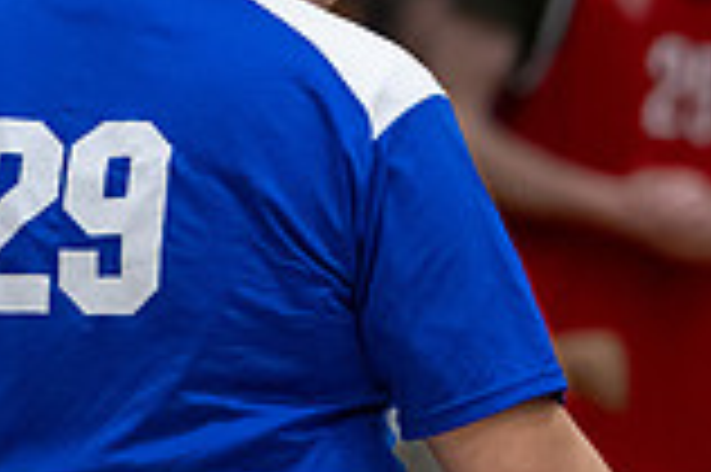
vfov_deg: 1.3
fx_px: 20341
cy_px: 333
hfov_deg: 2.0
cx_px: 1209
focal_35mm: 1031
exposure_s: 1/640
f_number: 2.8
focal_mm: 200
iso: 3600
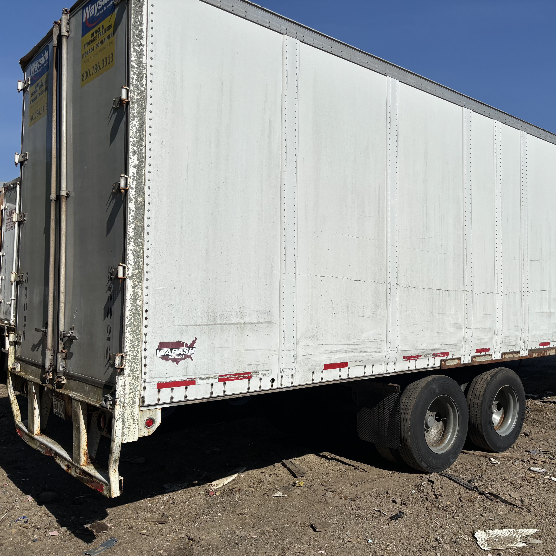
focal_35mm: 31
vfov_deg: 52.5
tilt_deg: -1.2
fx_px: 563
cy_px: 280
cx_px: 365
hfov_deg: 51.7
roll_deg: +0.1
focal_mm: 5.96
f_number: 1.6
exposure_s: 1/9901
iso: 50
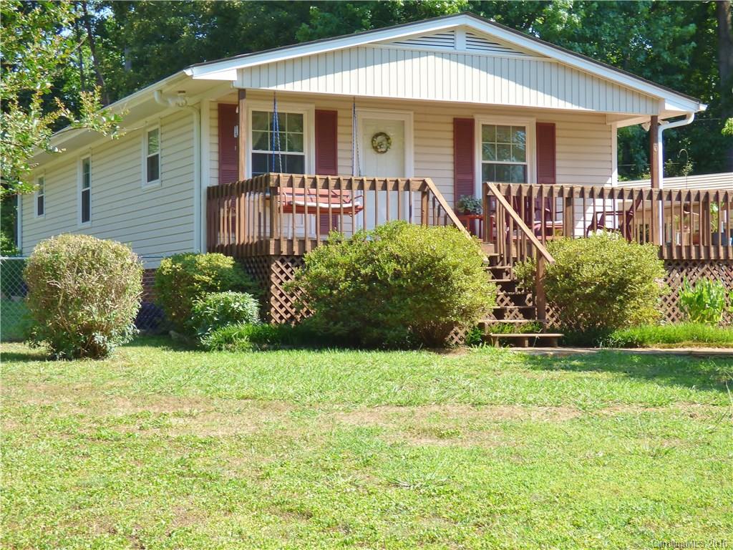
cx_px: 366
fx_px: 1334
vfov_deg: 23.3
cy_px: 275
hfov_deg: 30.7
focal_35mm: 63
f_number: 4.2
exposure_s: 1/250
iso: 100
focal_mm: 11.21
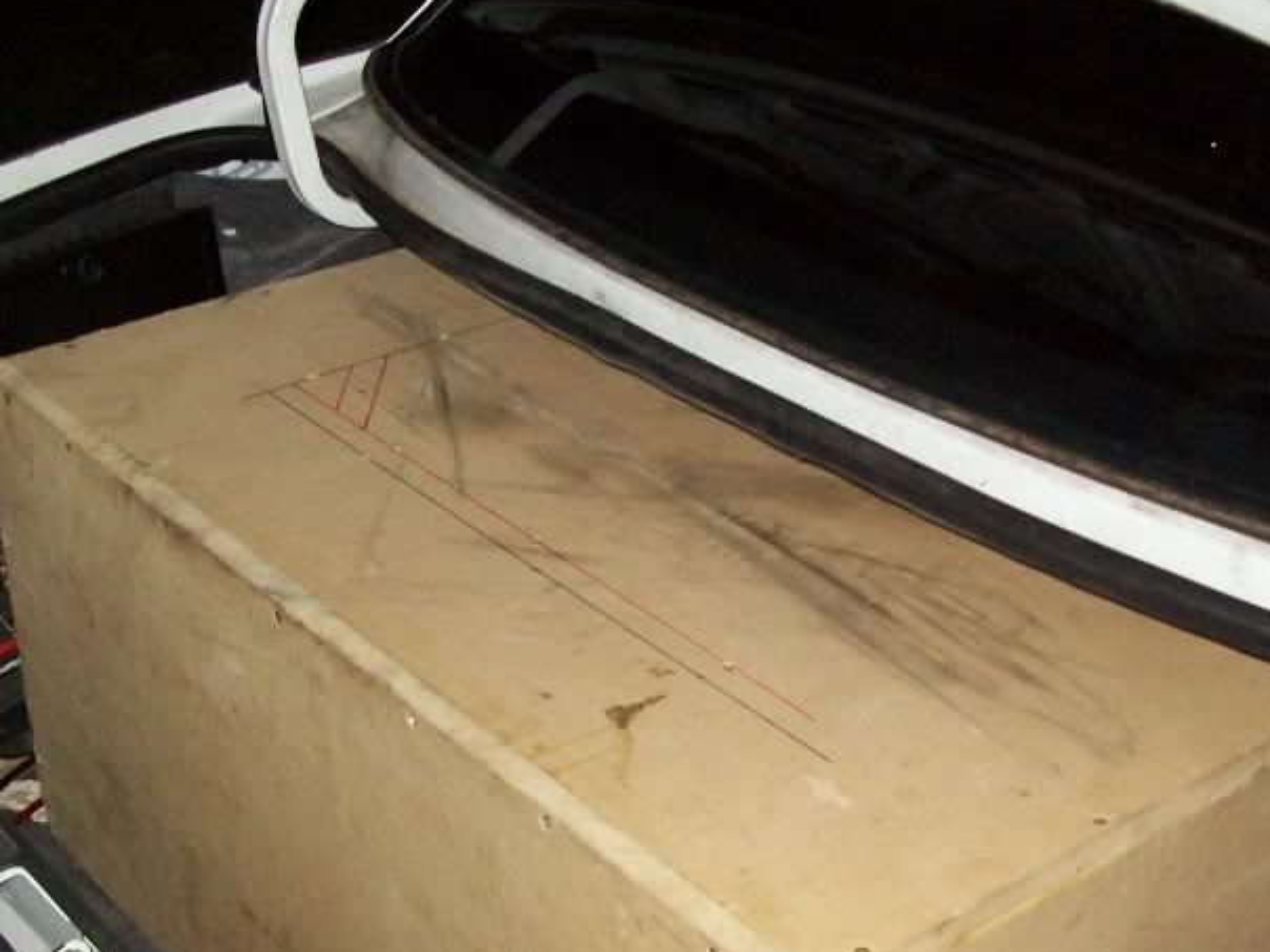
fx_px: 2238
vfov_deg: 24.0
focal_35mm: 61
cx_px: 673
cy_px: 595
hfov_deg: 31.7
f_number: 2.7
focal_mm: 6
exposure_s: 1/60
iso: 160
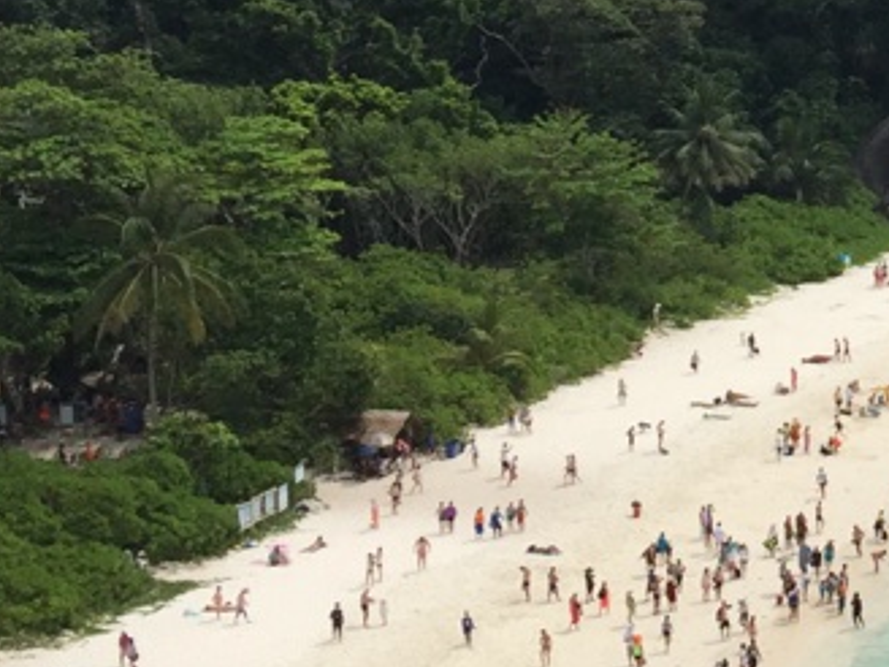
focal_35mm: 106
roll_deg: +0.1
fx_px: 2722
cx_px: 1285
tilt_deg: -5.4
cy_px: 119
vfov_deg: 13.9
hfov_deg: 17.0
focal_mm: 4.15
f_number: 2.2
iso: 32
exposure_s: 1/3300
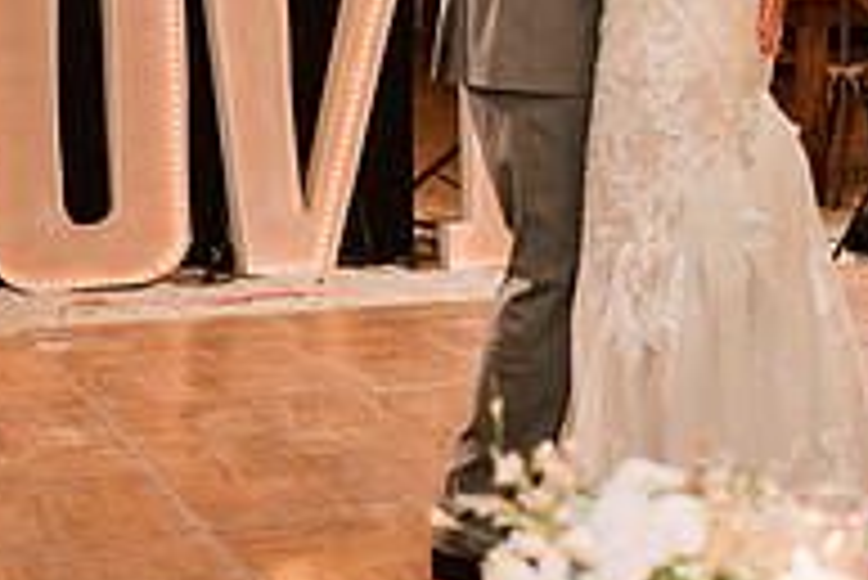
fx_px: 2533
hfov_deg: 19.3
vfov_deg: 12.9
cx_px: 657
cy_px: -2
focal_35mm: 105
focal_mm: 35
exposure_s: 1/160
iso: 500
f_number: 2
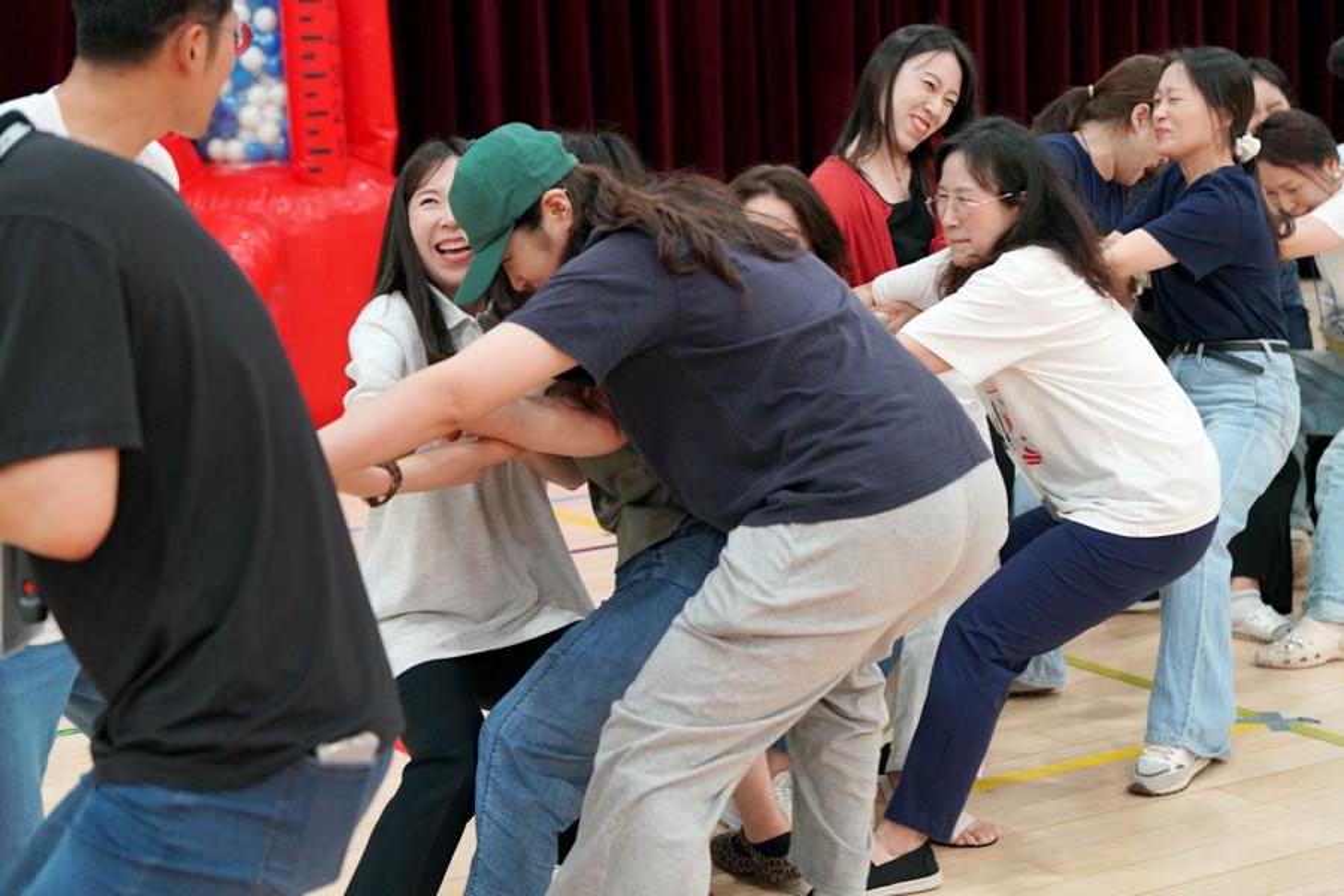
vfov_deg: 19.5
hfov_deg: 28.8
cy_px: 448
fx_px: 2613
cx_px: 672
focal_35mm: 70
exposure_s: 1/160
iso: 2000
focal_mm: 70
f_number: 4
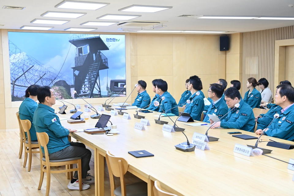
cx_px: 147
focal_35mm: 52
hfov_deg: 38.2
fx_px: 425
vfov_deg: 26.0
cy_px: 98
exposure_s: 1/125
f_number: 4.5
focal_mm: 52
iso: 1000
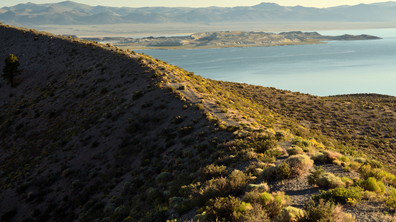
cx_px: 198
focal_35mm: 87
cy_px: 96
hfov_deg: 24.6
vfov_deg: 14.0
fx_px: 908
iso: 100
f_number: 8
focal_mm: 55
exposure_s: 1/50
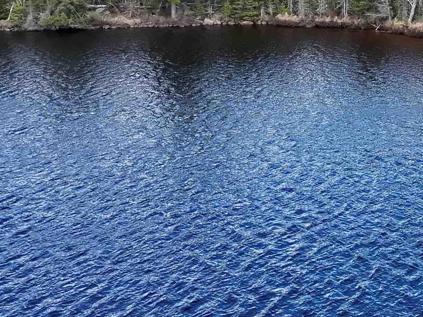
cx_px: 435
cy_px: 36
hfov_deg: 28.2
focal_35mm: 64
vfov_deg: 22.4
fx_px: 782
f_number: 1.7
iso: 330
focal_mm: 6.72
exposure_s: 1/3200
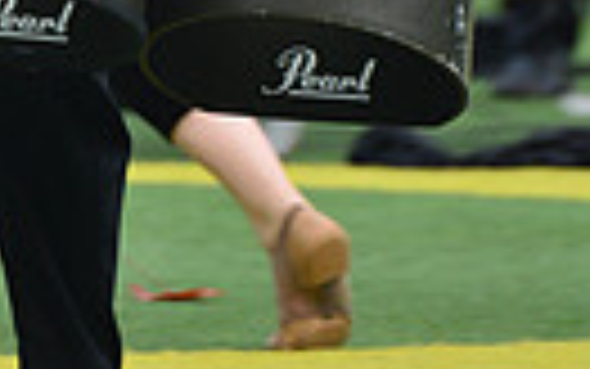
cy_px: -540
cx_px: 124
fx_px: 22521
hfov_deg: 1.5
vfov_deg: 0.9
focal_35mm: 1400
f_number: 5.6
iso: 200
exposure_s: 1/640
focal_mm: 400
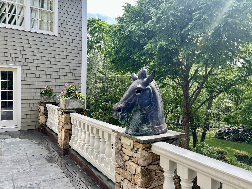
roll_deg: -0.4
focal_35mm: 26
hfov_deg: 67.3
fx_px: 189
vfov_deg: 53.1
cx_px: 126
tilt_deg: -1.3
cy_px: 94
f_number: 1.5
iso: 50
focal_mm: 5.7
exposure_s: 1/531
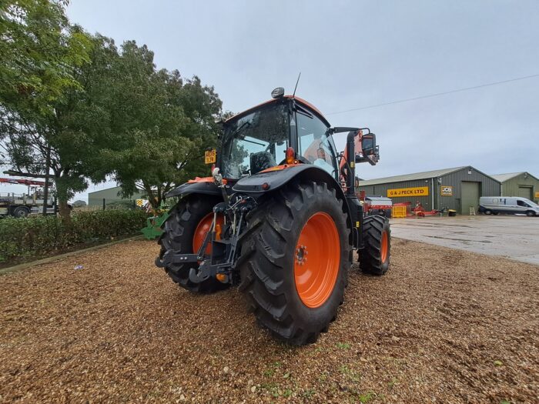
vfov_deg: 89.9
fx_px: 202
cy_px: 202
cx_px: 270
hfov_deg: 106.2
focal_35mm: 13
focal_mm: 1.42
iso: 40
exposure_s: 1/346
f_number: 2.2
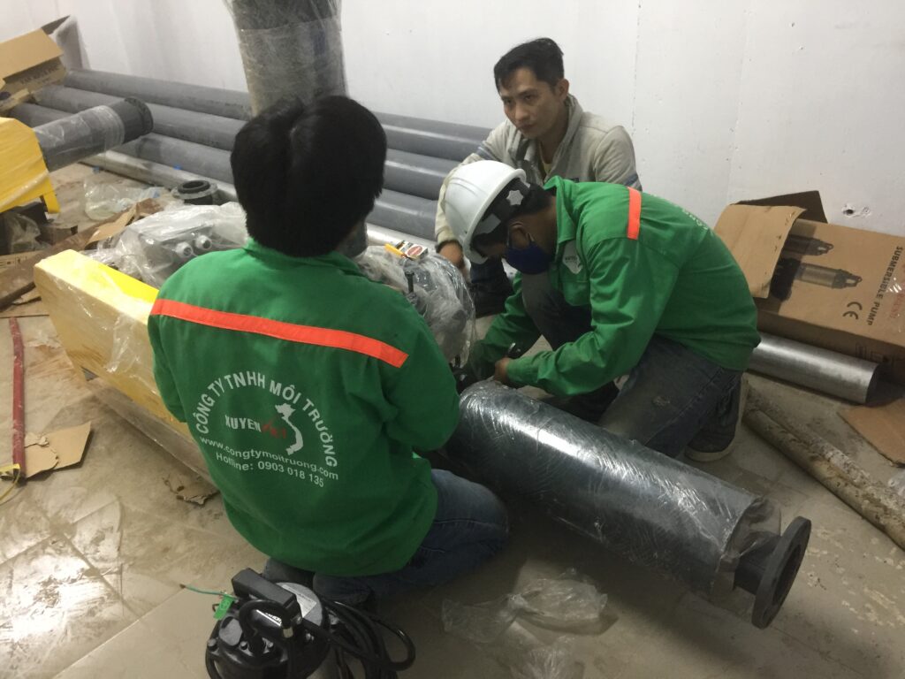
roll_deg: +1.5
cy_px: 340
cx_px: 452
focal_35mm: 29
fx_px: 758
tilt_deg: -30.3
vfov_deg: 48.2
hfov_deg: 61.7
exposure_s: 1/17
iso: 125
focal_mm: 4.15
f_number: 2.2
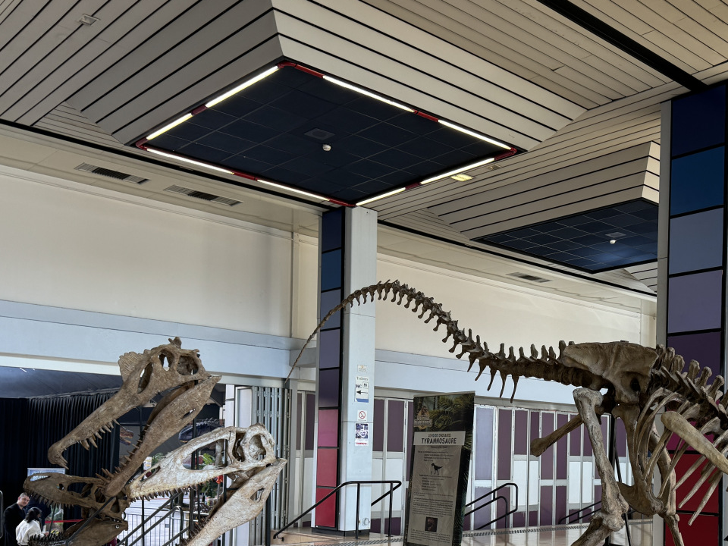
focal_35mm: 40
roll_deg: -0.7
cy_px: 420
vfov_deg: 35.0
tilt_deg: +2.5
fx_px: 841
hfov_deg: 45.7
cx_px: 516
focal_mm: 6.86
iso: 100
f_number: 1.78
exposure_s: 1/100
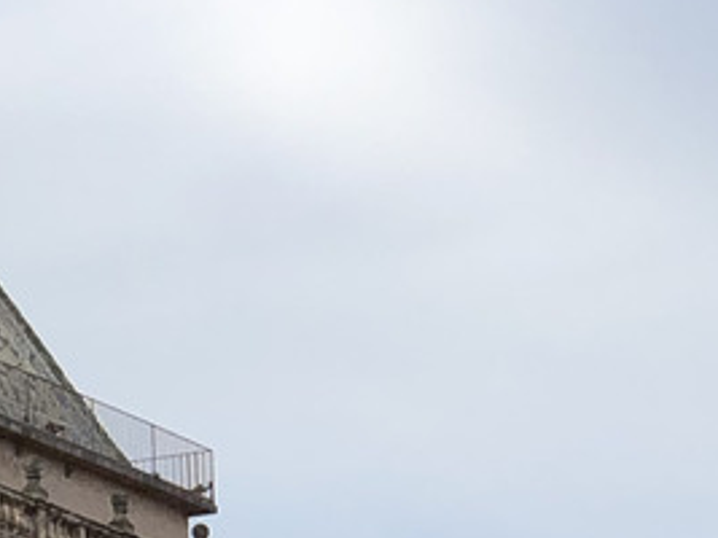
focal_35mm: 312
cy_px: 912
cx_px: -395
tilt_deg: +8.9
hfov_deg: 6.3
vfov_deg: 4.7
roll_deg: +1.3
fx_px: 6469
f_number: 2.4
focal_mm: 6
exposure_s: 1/979
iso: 16
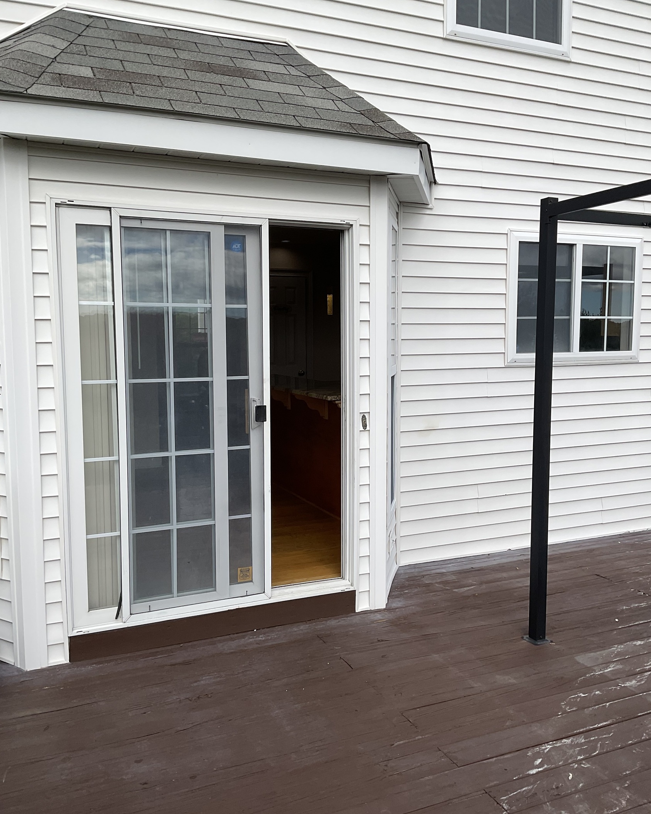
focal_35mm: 31
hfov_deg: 47.1
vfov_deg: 57.2
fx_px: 747
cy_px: 410
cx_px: 328
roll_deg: -0.3
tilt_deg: -5.9
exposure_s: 1/2320
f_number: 1.8
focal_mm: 3
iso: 16
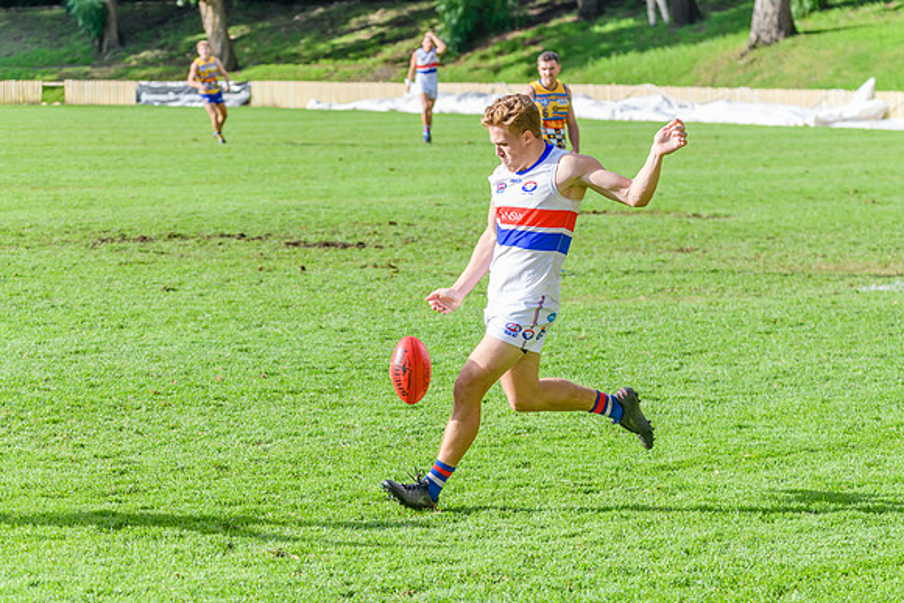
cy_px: 312
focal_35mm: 162
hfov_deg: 12.7
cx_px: 479
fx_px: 4066
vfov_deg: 8.5
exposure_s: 1/1600
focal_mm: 150
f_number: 7.1
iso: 800
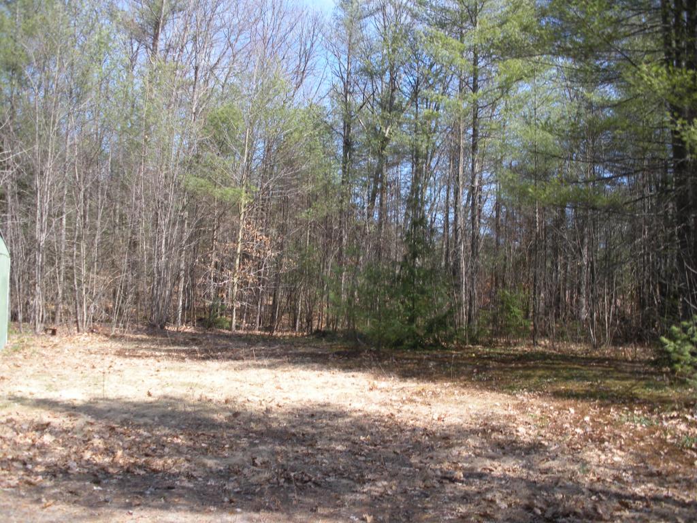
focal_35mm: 36
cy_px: 262
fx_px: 725
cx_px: 348
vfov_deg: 39.7
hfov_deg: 51.4
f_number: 3.5
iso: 64
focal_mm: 6.3
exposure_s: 1/184
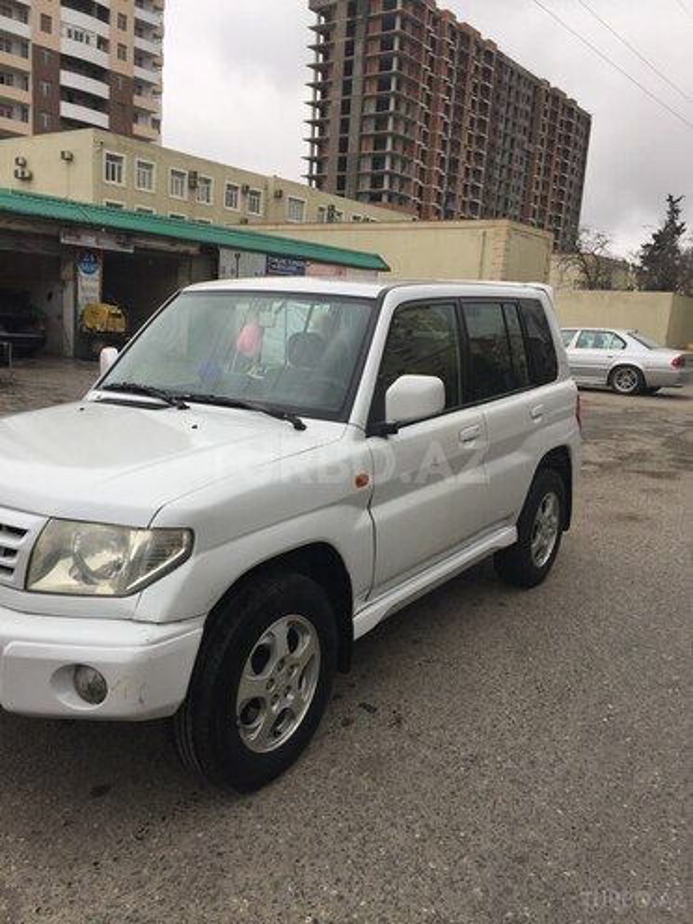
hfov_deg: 48.2
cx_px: 346
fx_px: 774
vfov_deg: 61.7
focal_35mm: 29
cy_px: 462
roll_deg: -4.0
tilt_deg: -9.5
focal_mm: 4.15
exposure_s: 1/670
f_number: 2.2
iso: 32
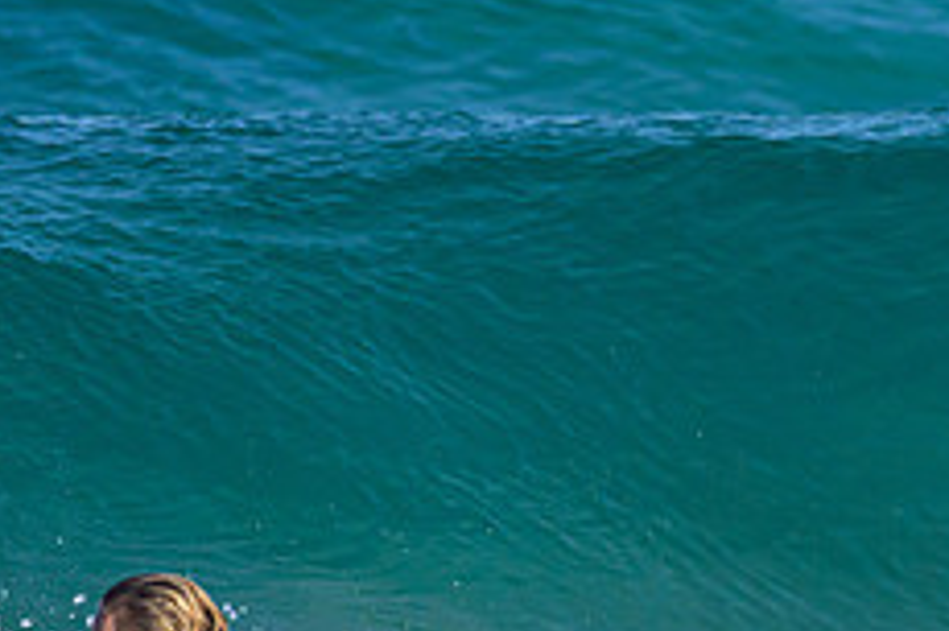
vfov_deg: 0.5
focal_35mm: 2772
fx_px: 73018
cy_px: 708
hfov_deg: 0.7
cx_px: 831
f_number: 8
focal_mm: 800
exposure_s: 1/2000
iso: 800
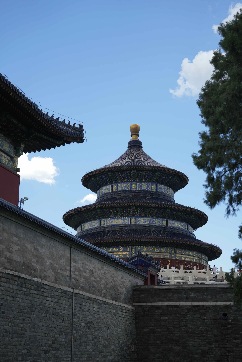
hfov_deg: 21.9
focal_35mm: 62
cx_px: 121
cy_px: 181
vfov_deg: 32.4
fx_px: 625
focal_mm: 62
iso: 100
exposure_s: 1/1000
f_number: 2.8
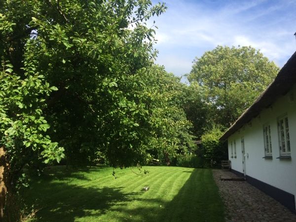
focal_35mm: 29
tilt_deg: +9.0
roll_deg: -1.4
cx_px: 148
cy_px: 111
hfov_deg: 61.7
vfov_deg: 48.2
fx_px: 248
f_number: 2.2
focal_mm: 4.15
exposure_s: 1/1140
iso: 32
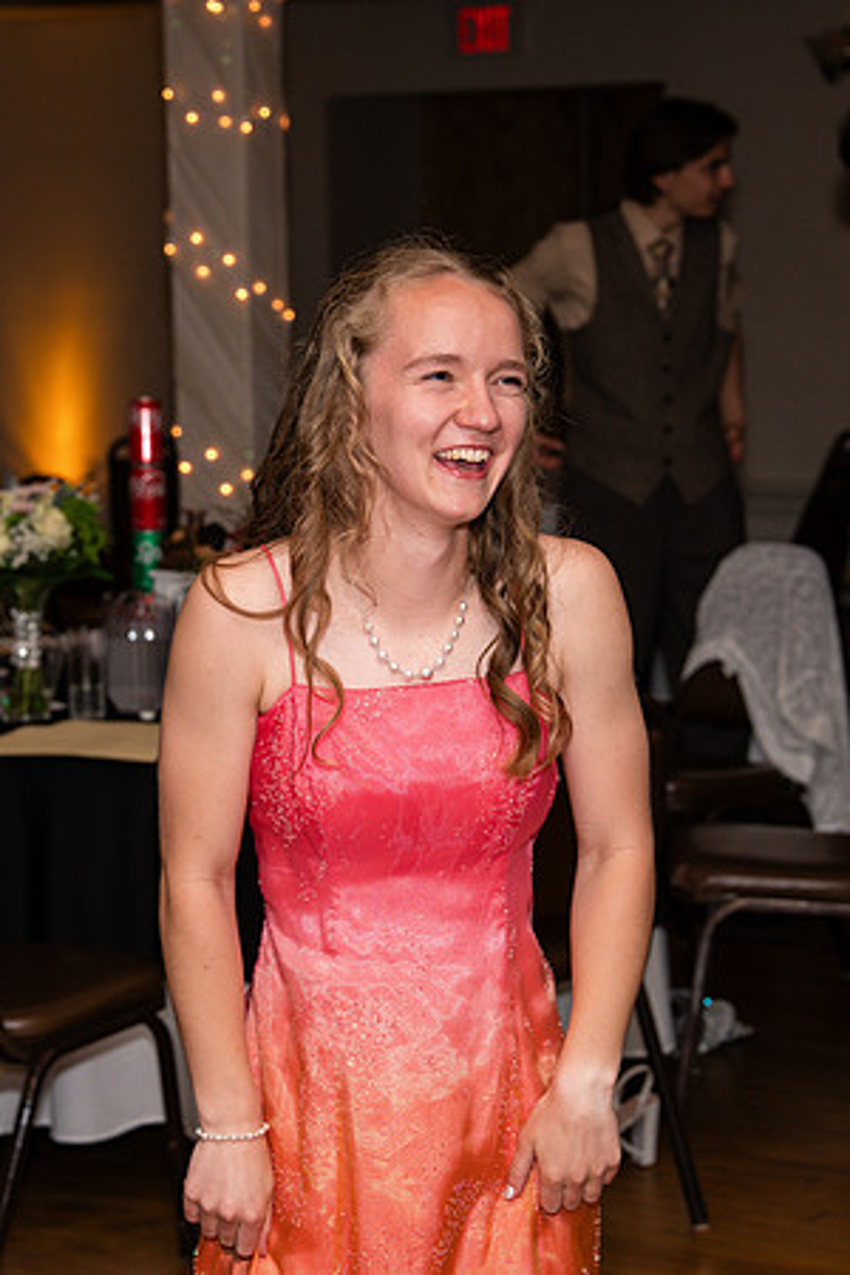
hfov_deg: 13.0
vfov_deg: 19.5
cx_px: 269
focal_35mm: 105
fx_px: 3718
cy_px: 637
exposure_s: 1/250
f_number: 5
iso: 400
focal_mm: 70
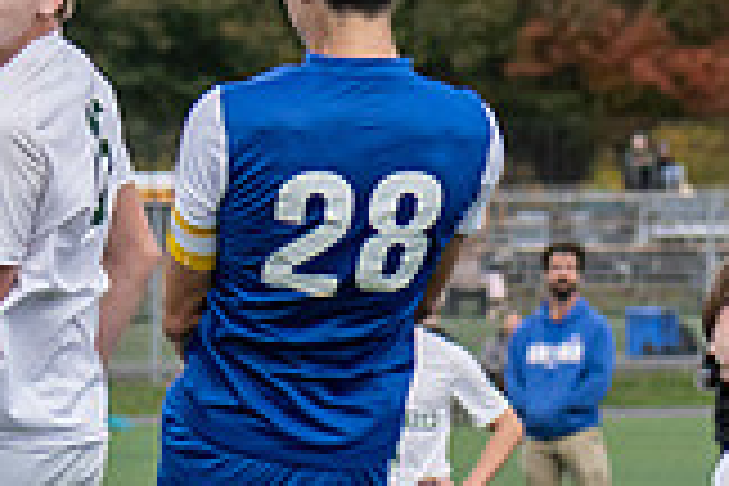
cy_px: 244
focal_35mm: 681
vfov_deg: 2.0
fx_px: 13789
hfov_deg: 3.0
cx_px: 34
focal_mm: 116
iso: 560
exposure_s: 1/1000
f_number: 5
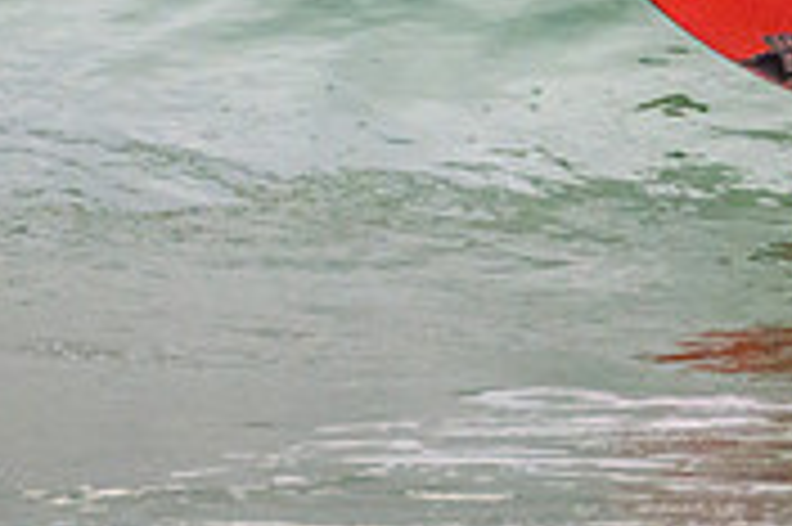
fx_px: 70025
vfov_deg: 0.4
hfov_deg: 0.6
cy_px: -297
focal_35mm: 3186
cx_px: 501
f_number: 11
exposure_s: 1/2000
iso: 2800
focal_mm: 800
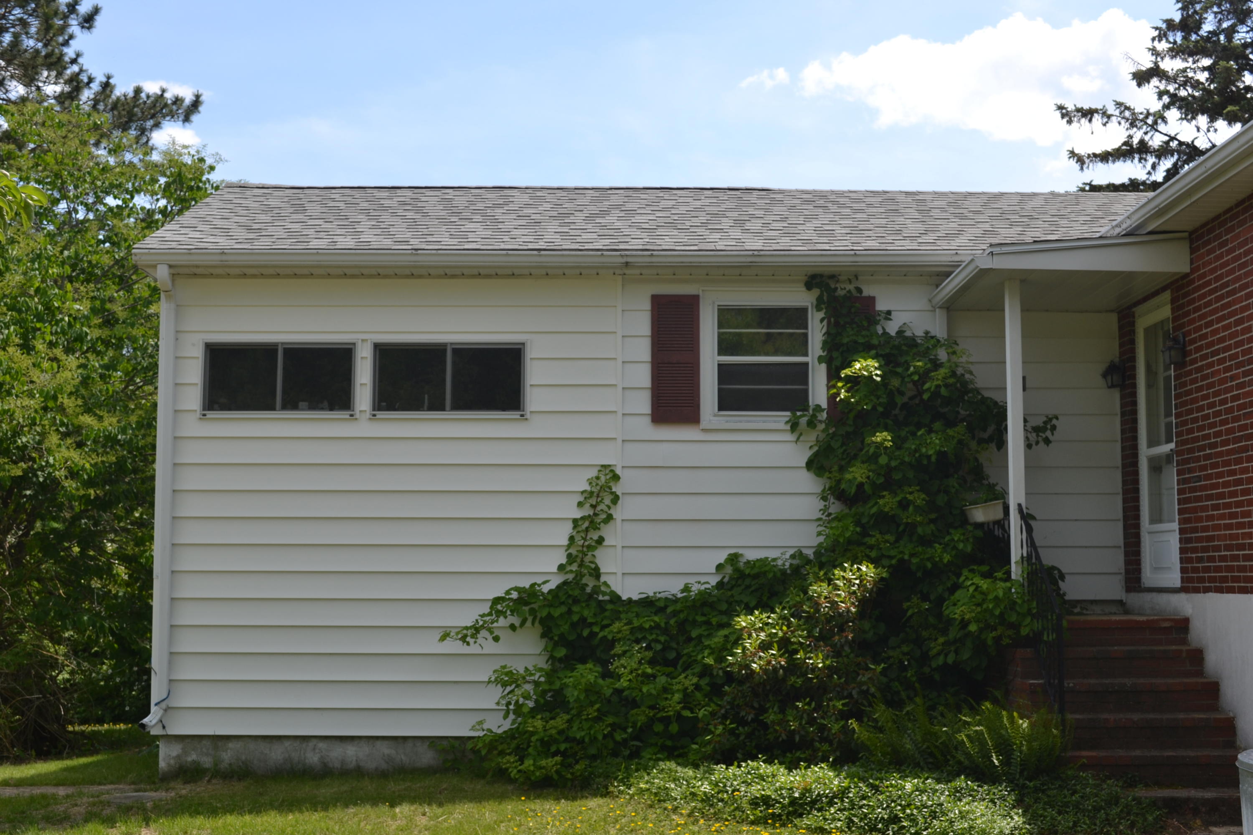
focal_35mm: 45
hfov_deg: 43.6
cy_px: 418
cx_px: 626
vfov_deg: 29.9
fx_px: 1566
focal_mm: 30
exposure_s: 1/200
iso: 100
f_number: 7.1
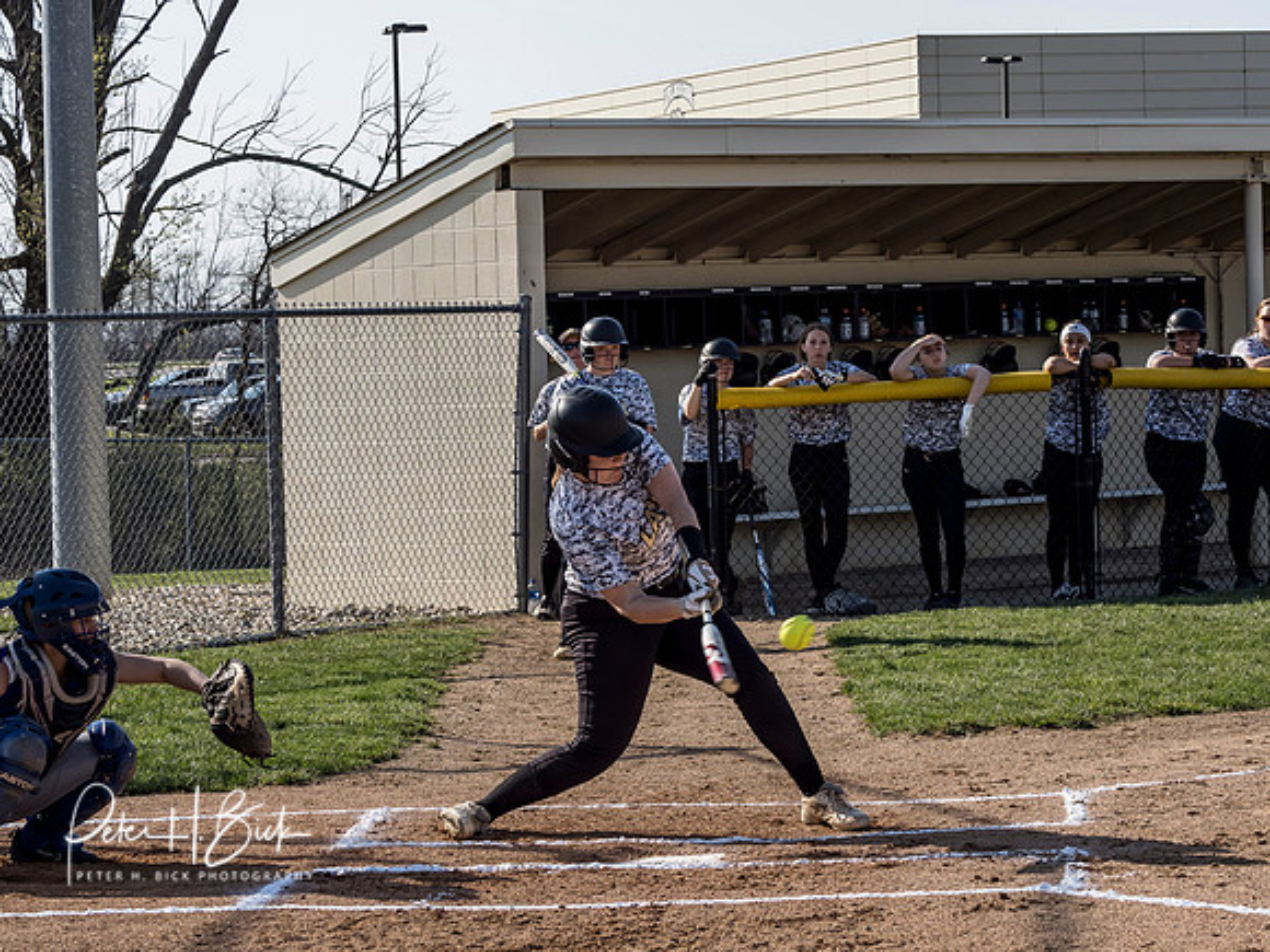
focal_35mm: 132
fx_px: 4843
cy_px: 476
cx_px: 635
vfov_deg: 11.2
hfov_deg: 14.9
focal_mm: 66
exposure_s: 1/1600
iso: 400
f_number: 6.3
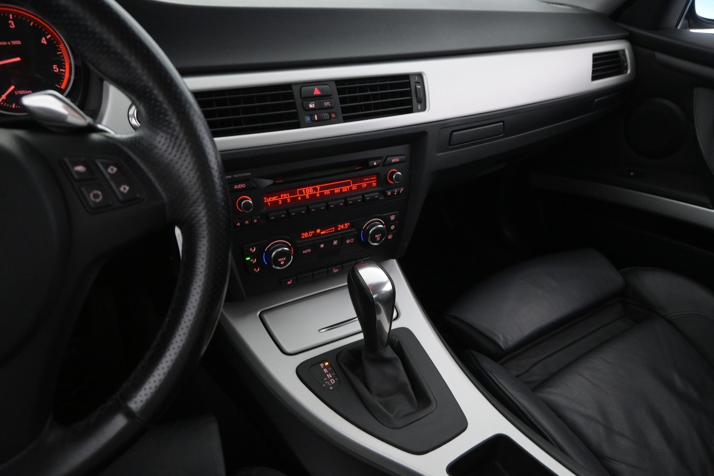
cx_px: 357
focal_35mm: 24
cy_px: 238
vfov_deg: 53.1
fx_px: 476
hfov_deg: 73.7
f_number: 4
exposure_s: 1/60
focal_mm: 16
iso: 2500
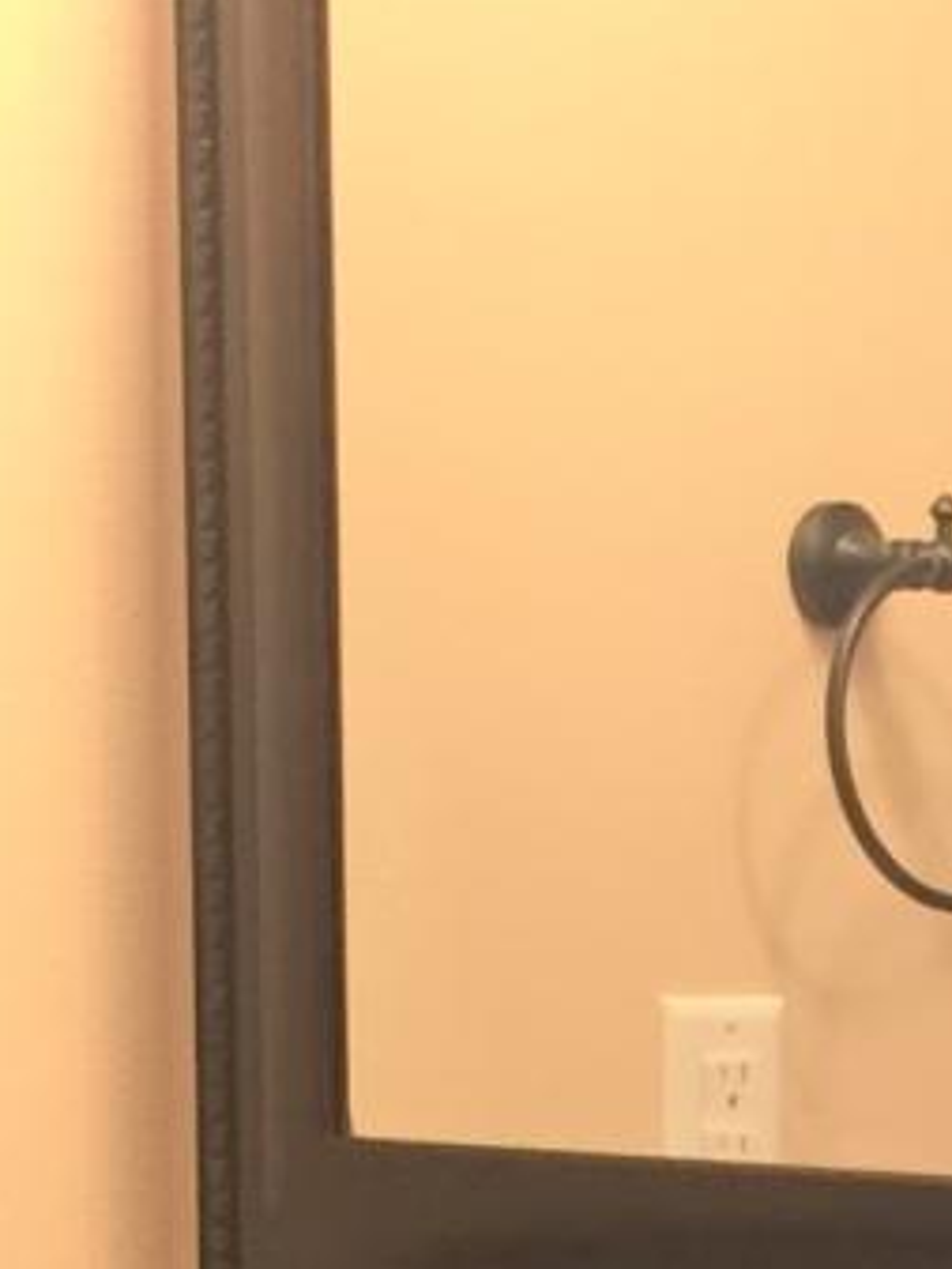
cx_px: 1547
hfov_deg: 8.4
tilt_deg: -5.4
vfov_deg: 11.3
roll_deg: -0.5
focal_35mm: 172
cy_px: 1371
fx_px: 6303
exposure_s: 1/30
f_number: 2.2
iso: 80
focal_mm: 4.15
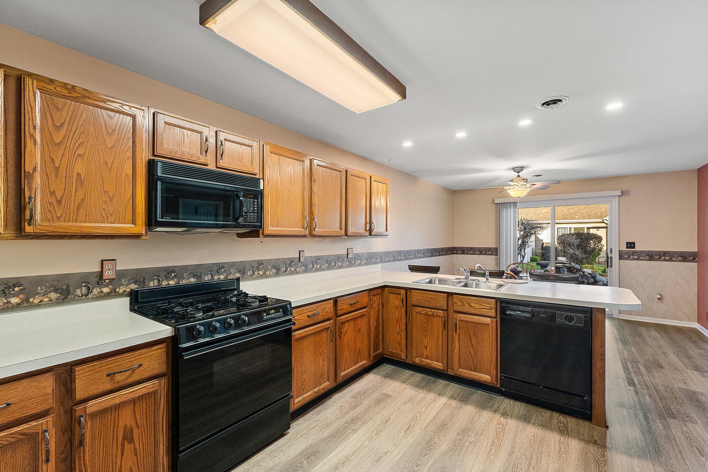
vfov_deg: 75.5
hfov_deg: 98.5
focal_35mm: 16
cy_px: 236
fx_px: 305
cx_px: 354
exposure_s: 1/30
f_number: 6.3
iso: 2000
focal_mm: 15.5
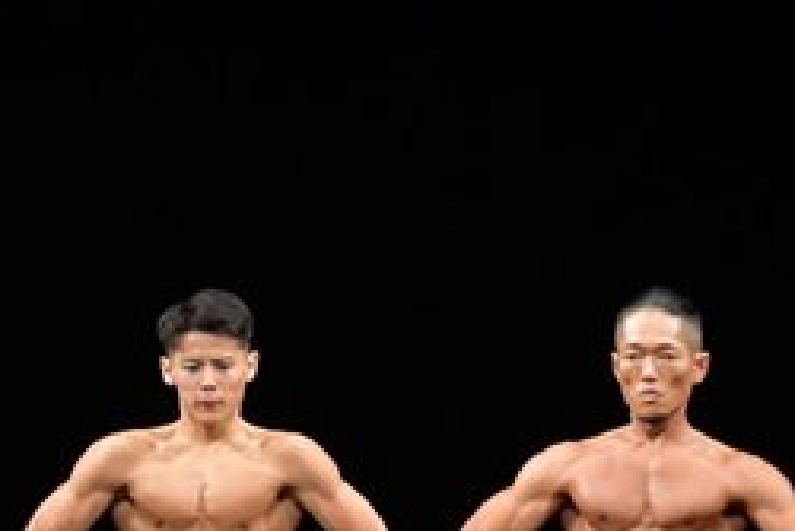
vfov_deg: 2.8
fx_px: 10738
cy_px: 744
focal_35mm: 486
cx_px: 323
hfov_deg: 4.2
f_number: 5.6
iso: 2500
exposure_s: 1/400
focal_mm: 105
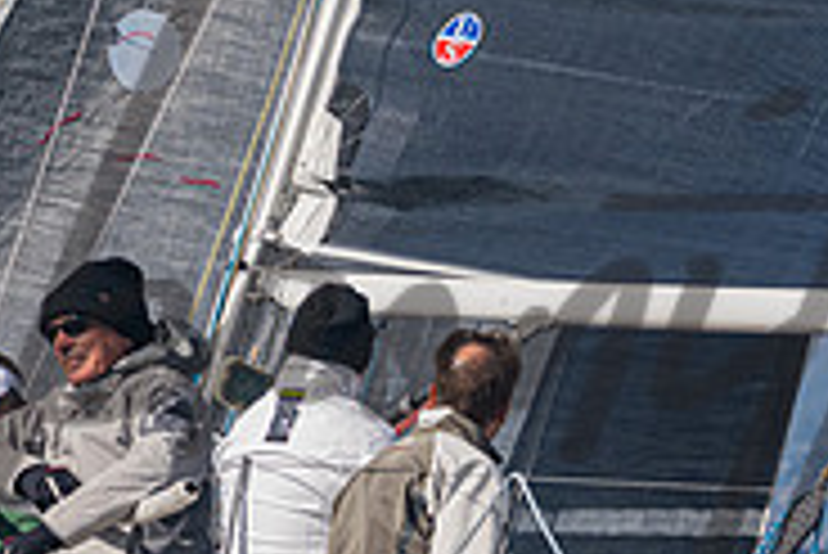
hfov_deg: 3.2
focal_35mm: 637
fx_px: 14662
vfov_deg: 2.2
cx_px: 30
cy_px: 110
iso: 320
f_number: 6.3
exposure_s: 1/2000
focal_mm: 155
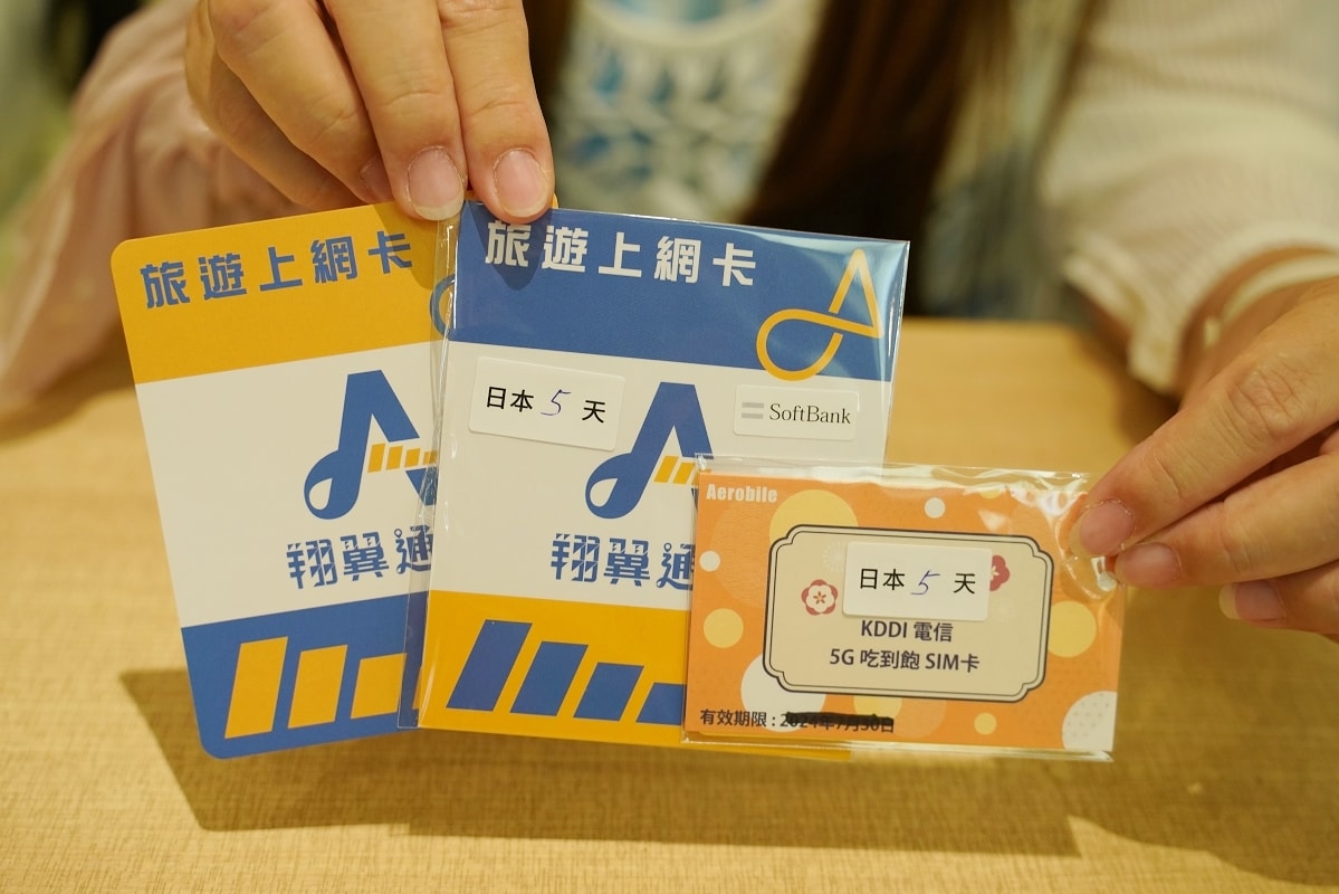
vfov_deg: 31.9
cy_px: 447
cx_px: 670
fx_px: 1562
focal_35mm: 42
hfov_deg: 46.4
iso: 1600
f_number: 4
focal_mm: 42
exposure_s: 1/60
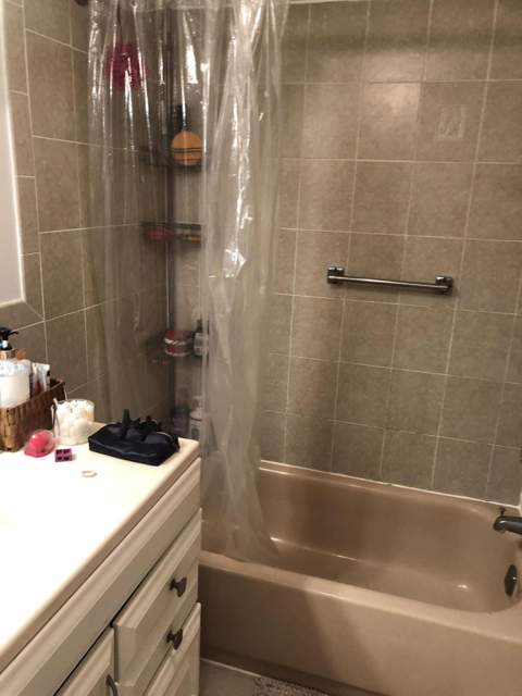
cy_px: 348
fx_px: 563
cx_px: 261
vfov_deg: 63.4
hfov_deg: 49.7
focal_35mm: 28
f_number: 1.8
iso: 40
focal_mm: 4
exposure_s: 1/15
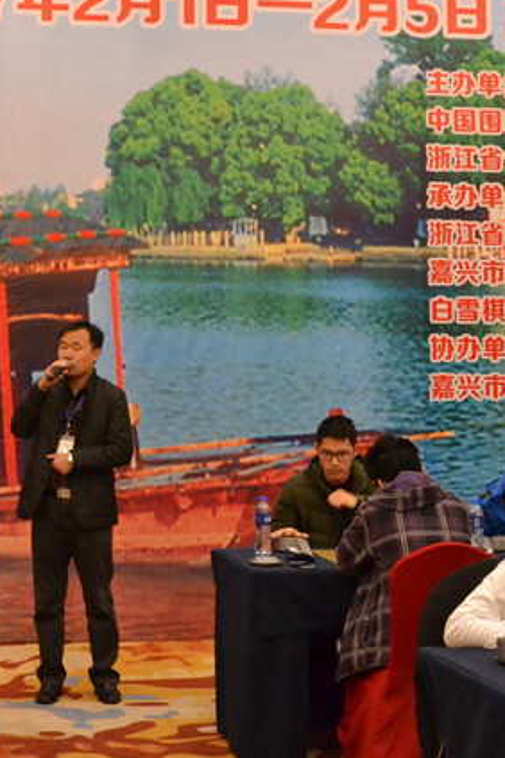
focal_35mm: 67
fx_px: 1411
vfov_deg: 29.8
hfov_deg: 20.0
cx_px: 72
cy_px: 253
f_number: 8
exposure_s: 1/40
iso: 3200
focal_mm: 21
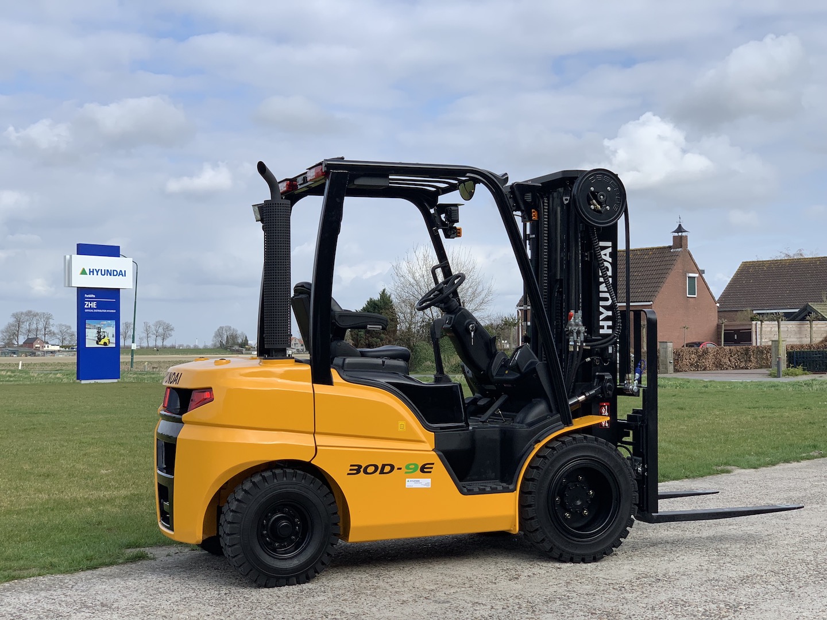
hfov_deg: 36.8
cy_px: 310
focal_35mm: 52
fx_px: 1242
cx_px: 414
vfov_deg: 28.0
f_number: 2.4
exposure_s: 1/959
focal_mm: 6
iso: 16
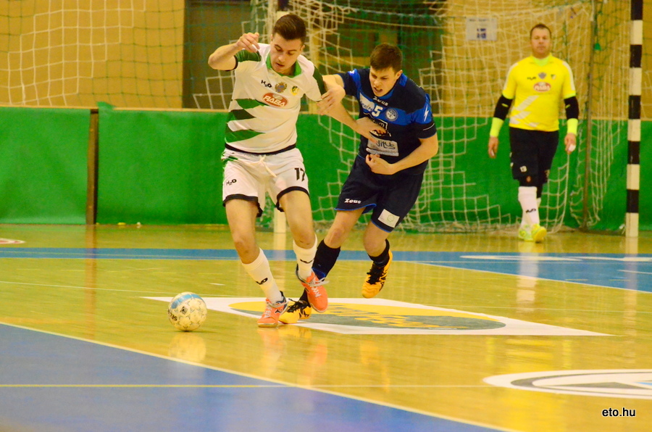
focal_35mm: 278
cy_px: 216
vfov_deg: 4.9
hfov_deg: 7.4
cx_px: 326
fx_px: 5015
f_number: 5
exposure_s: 1/800
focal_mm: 185
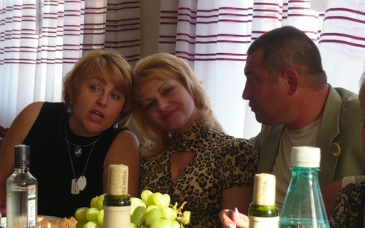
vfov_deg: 15.9
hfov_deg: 25.2
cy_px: 136
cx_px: 168
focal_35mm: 82
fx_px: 815
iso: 100
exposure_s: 1/40
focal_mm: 7.2
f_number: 3
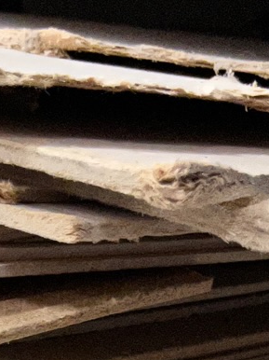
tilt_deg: -24.1
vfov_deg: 11.8
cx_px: 25
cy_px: 851
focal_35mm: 138
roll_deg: +1.8
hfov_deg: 10.7
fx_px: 1431
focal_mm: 5.1
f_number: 1.6
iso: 400
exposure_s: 1/50
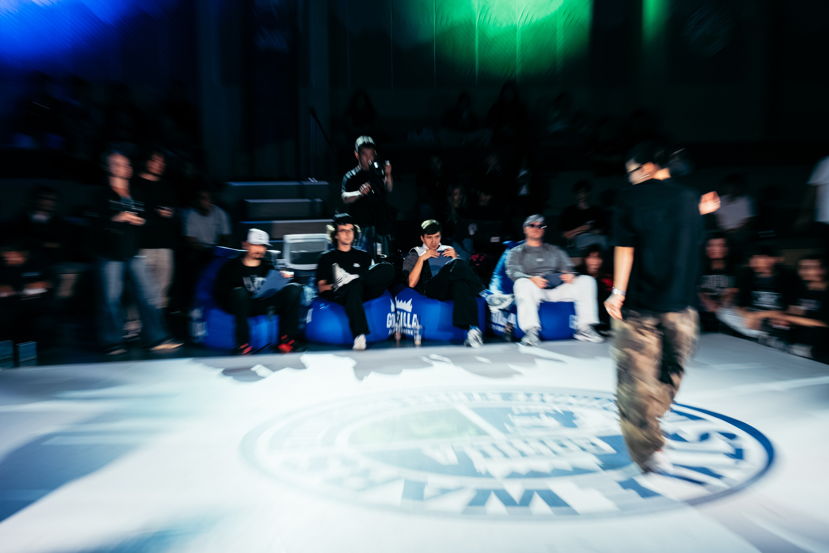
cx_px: 414
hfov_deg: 38.2
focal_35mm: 52
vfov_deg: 26.0
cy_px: 276
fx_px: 1197
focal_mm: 52
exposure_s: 1/40
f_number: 8
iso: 640
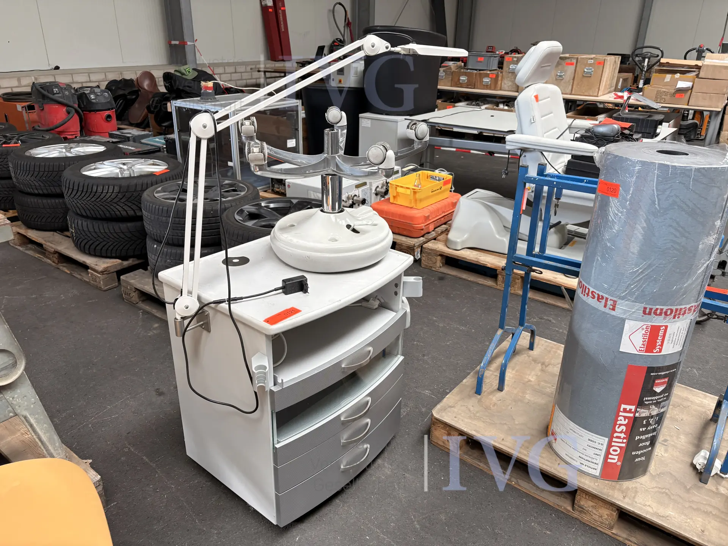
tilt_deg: -22.5
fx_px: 547
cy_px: 273
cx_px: 364
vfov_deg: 53.1
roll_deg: -1.2
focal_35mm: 26
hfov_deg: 67.3
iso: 125
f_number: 1.6
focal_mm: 5.96
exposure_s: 1/100
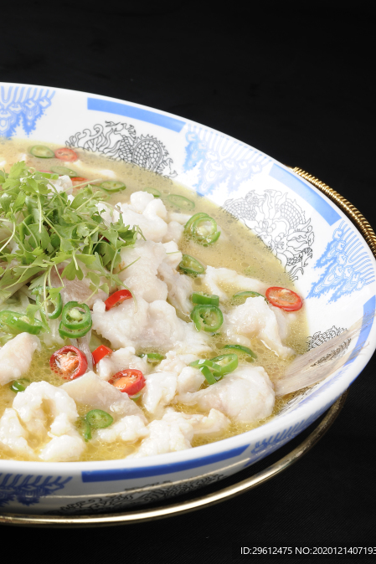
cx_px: 2
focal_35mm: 76
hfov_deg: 17.5
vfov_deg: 26.7
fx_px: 1191
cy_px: 282
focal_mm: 50
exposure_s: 1/160
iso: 100
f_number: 14
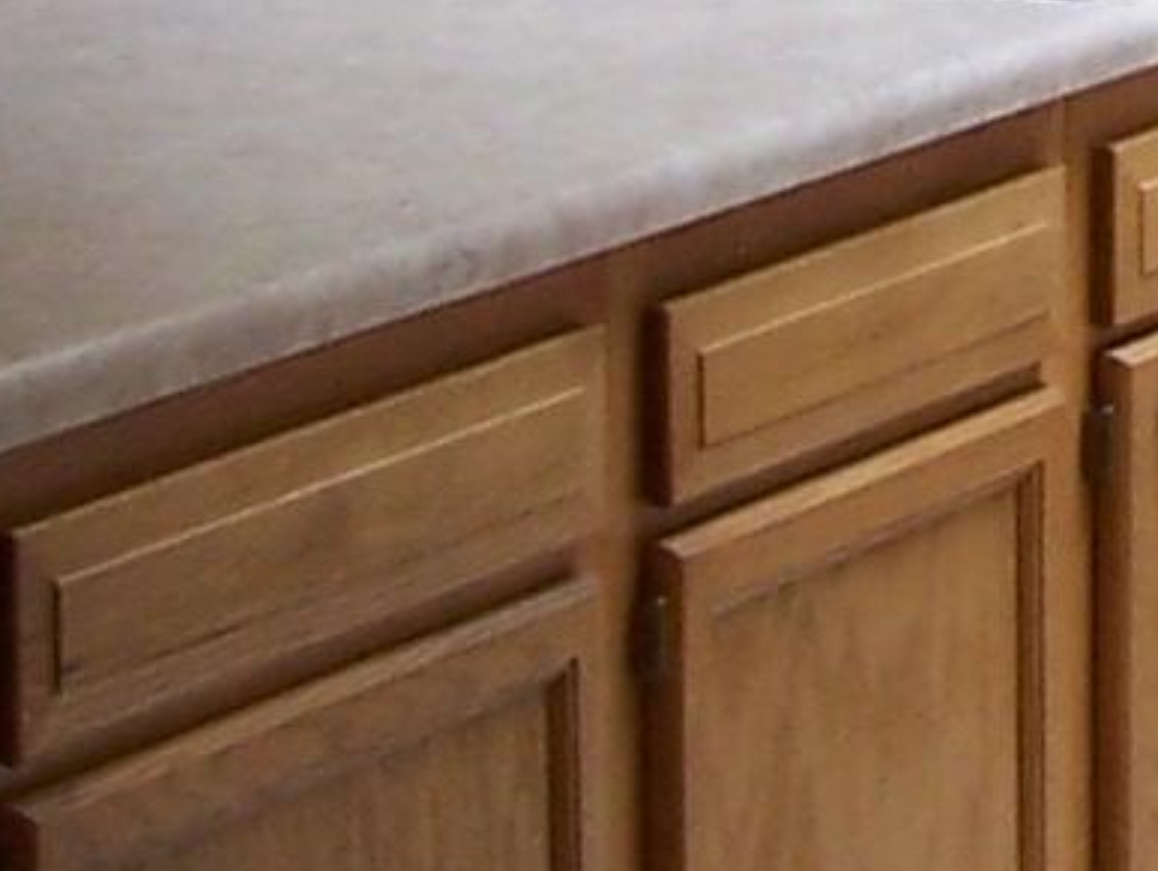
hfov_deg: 8.4
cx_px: 2119
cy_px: -730
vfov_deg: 6.4
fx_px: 7567
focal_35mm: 226
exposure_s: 1/30
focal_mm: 6.3
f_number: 2.8
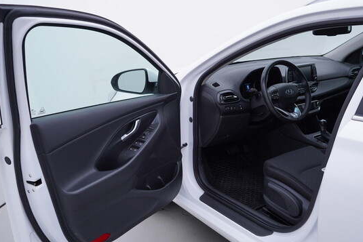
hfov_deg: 51.9
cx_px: 178
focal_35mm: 37
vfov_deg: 36.0
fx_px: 373
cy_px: 123
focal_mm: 24
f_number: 3.5
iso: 125
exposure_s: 1/60
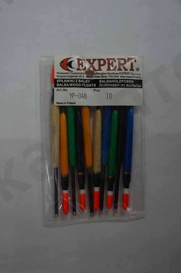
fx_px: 386
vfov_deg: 38.9
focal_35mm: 51
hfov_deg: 26.4
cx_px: 90
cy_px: 136
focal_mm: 34
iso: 500
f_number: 5
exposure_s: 1/60
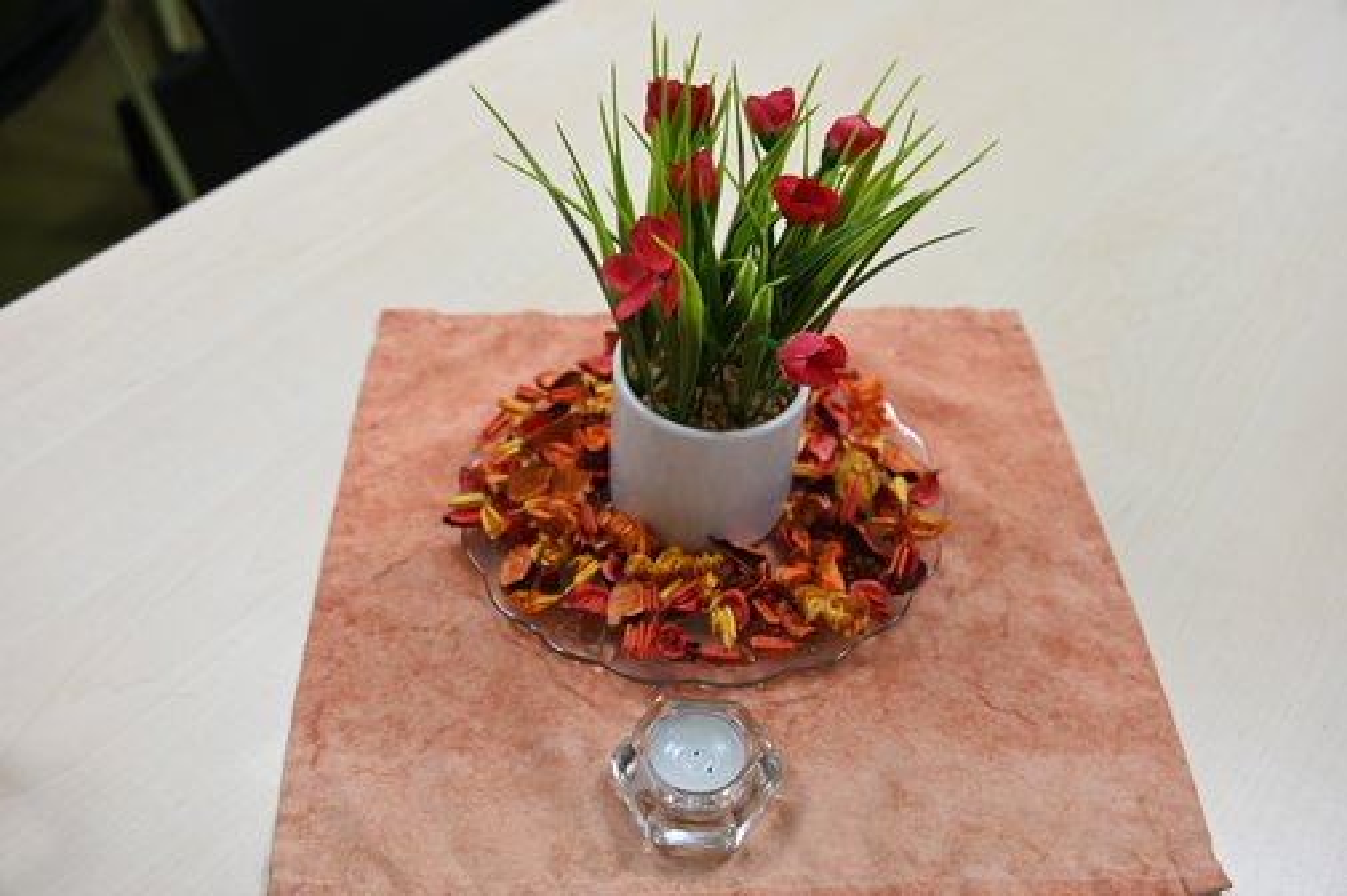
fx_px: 1309
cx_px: 674
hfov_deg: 54.5
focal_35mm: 35
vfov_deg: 37.8
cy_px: 448
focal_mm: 35
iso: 1100
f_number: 4.5
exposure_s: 1/125
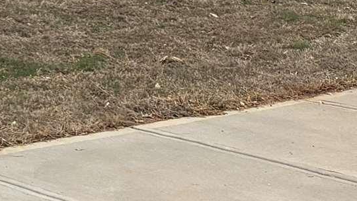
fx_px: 1524
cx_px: -637
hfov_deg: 10.4
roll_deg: +1.3
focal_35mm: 161
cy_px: -503
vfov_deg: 6.5
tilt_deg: +10.5
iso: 50
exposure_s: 1/4329
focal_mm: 5.96
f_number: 1.6
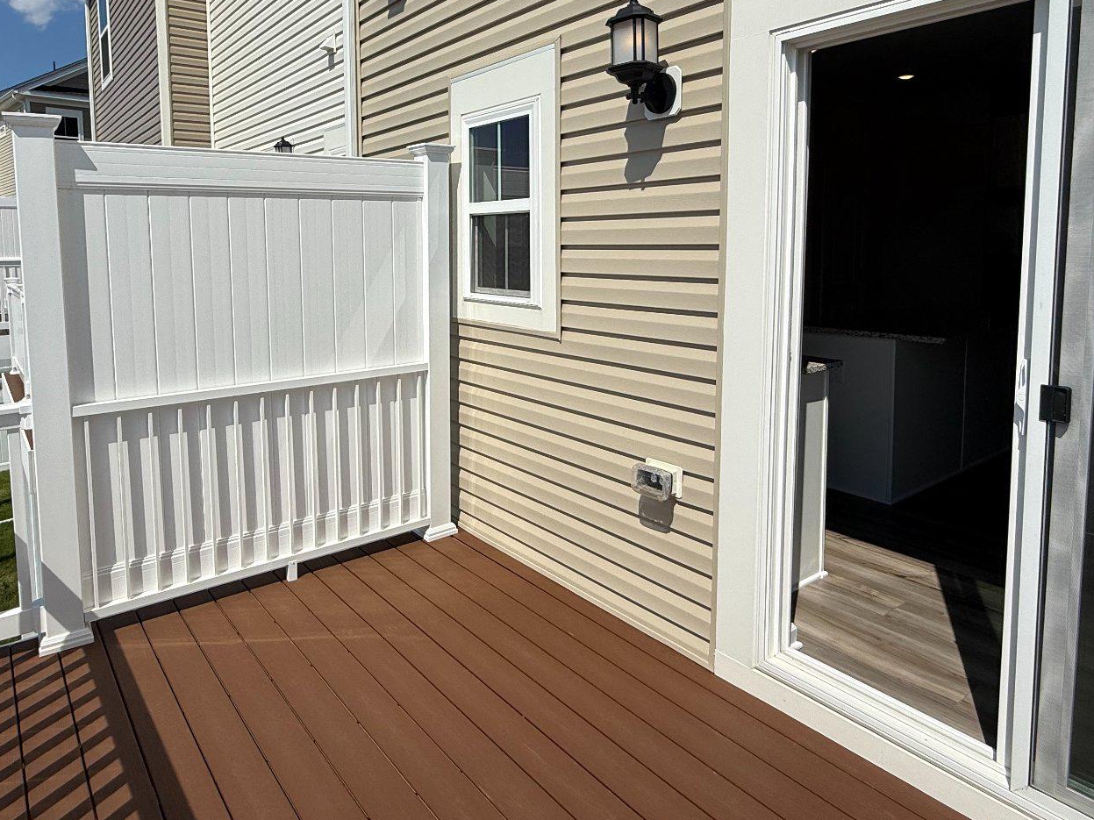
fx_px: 727
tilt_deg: -3.5
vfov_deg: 58.0
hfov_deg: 73.8
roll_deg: +0.6
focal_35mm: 23
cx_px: 499
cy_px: 299
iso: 40
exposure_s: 1/6173
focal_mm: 2.22
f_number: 2.2
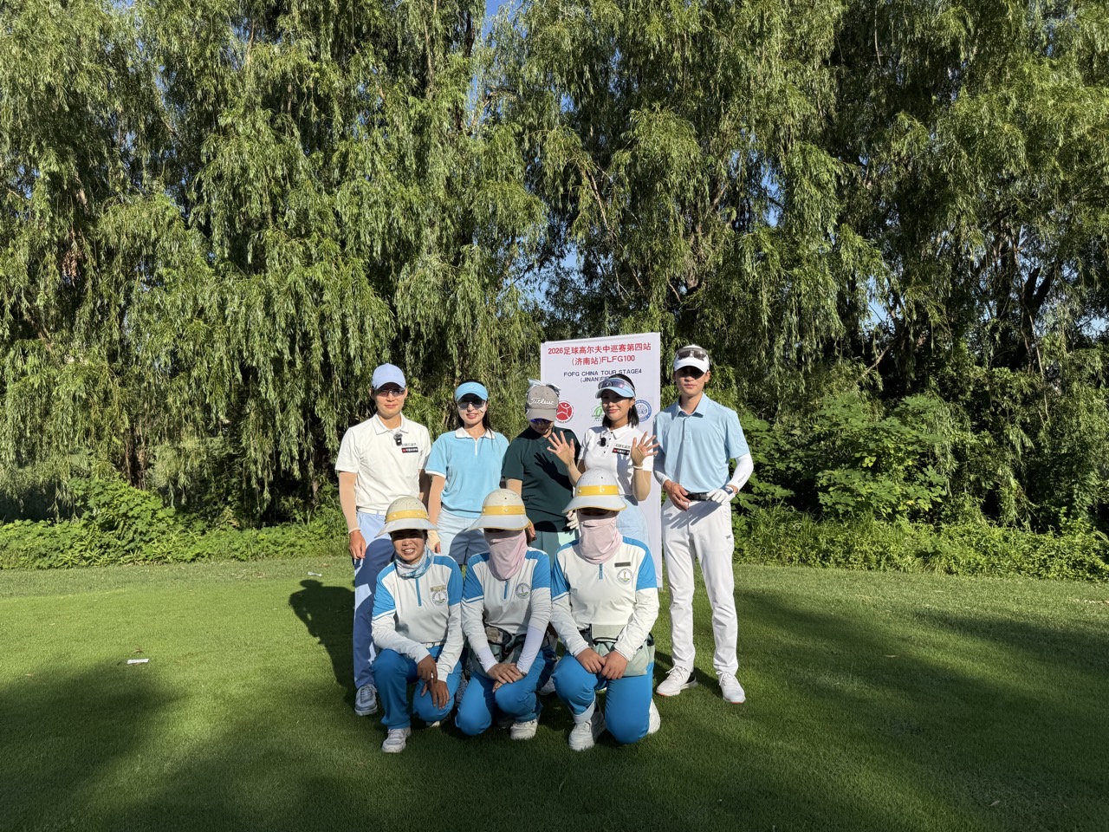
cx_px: 554
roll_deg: +1.2
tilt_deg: -0.1
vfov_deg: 56.8
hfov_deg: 71.6
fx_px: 769
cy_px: 416
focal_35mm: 24
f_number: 1.78
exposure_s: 1/6711
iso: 80
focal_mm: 6.76
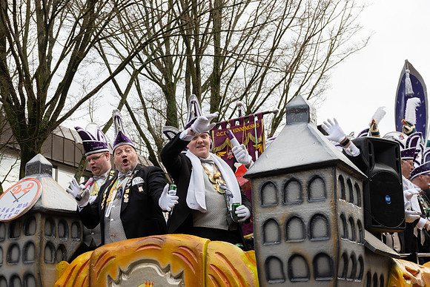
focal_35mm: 57
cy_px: 144
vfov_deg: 23.8
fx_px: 681
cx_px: 215
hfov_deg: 35.0
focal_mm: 38
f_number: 10
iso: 400
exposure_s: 1/250
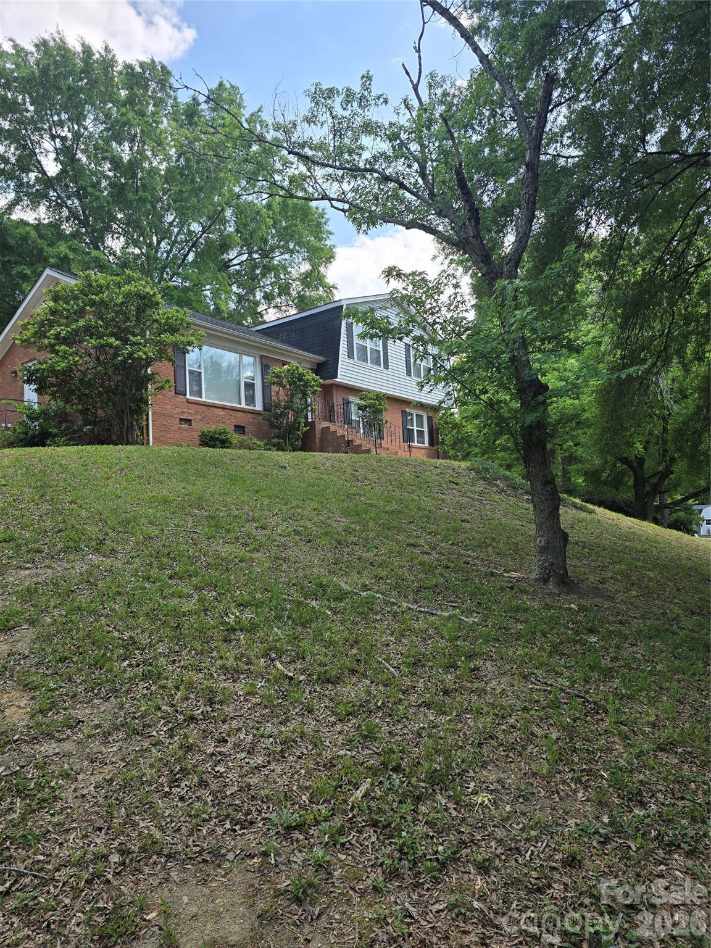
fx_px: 630
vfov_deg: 73.9
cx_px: 356
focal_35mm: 23
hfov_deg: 58.9
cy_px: 474
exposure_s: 1/339
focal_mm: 6.3
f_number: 1.7
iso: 12
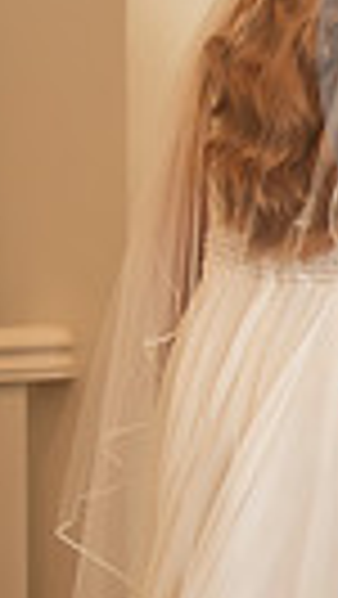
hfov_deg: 3.0
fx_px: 6266
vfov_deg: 5.5
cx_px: 1032
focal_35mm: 394
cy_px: 101
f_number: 2.8
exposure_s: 1/250
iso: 500
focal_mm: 86
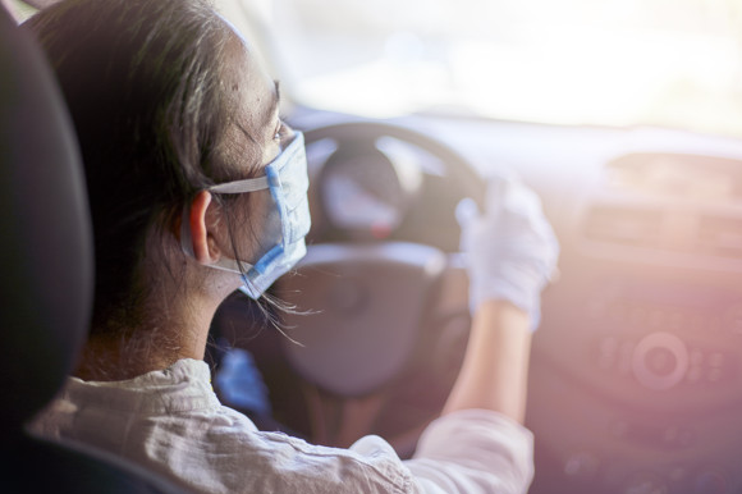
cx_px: 368
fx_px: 1112
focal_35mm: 54
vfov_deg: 25.0
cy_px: 236
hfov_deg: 36.9
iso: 100
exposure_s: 1/400
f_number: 1.8
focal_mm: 50
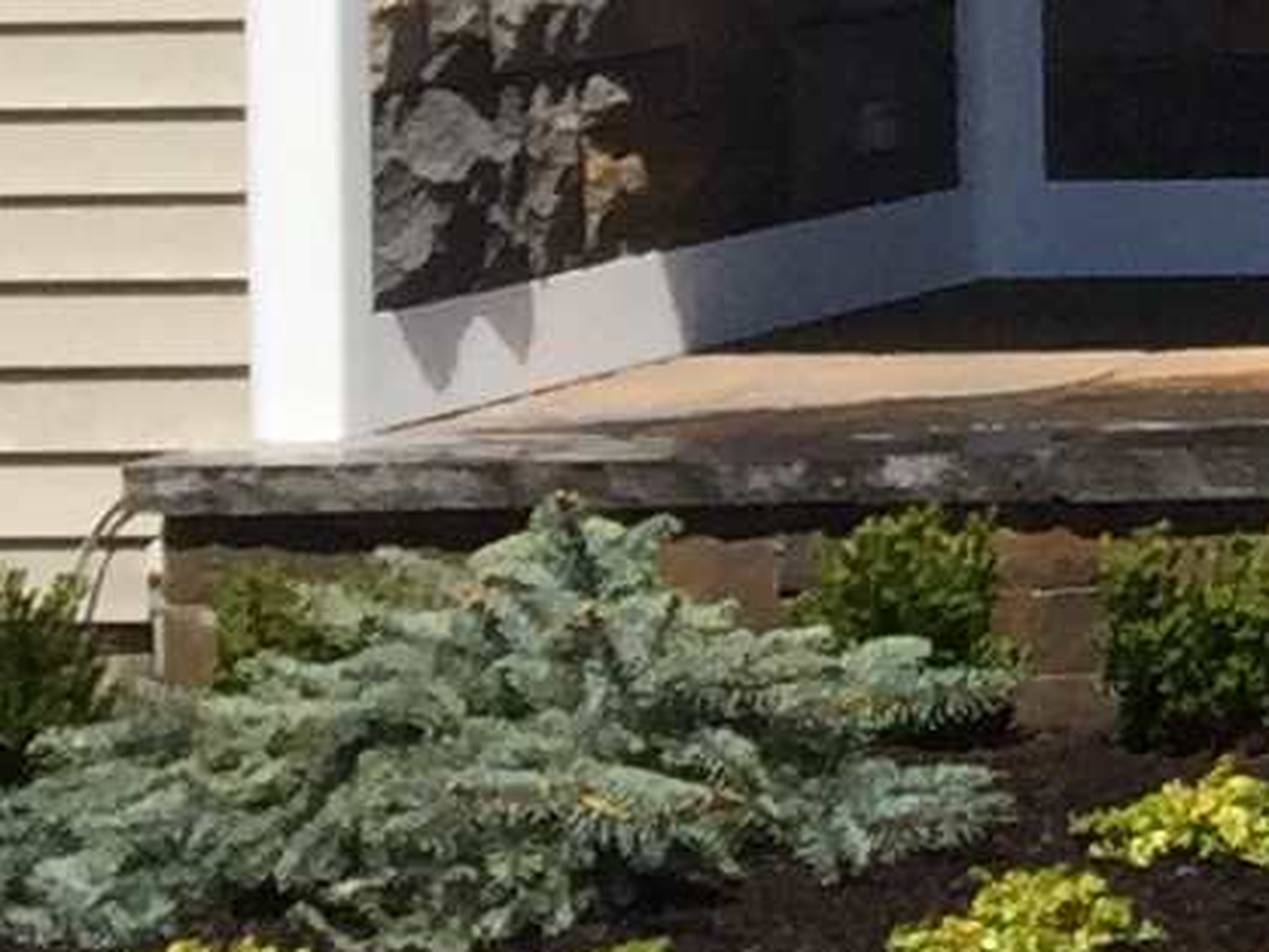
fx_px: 8324
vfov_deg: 6.5
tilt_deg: -1.5
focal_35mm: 227
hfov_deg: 7.4
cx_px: 4230
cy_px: -316
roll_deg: +1.0
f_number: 2.2
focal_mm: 4.15
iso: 32
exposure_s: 1/2639
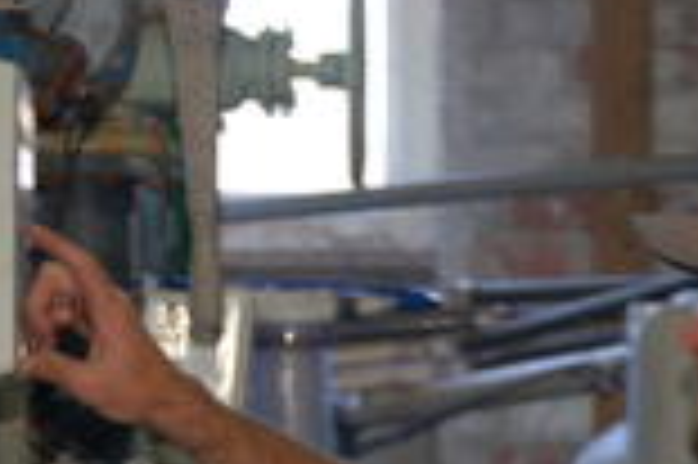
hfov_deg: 7.6
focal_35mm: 271
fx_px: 5249
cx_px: 590
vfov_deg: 5.0
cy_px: 572
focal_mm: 70
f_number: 4.5
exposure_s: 1/60
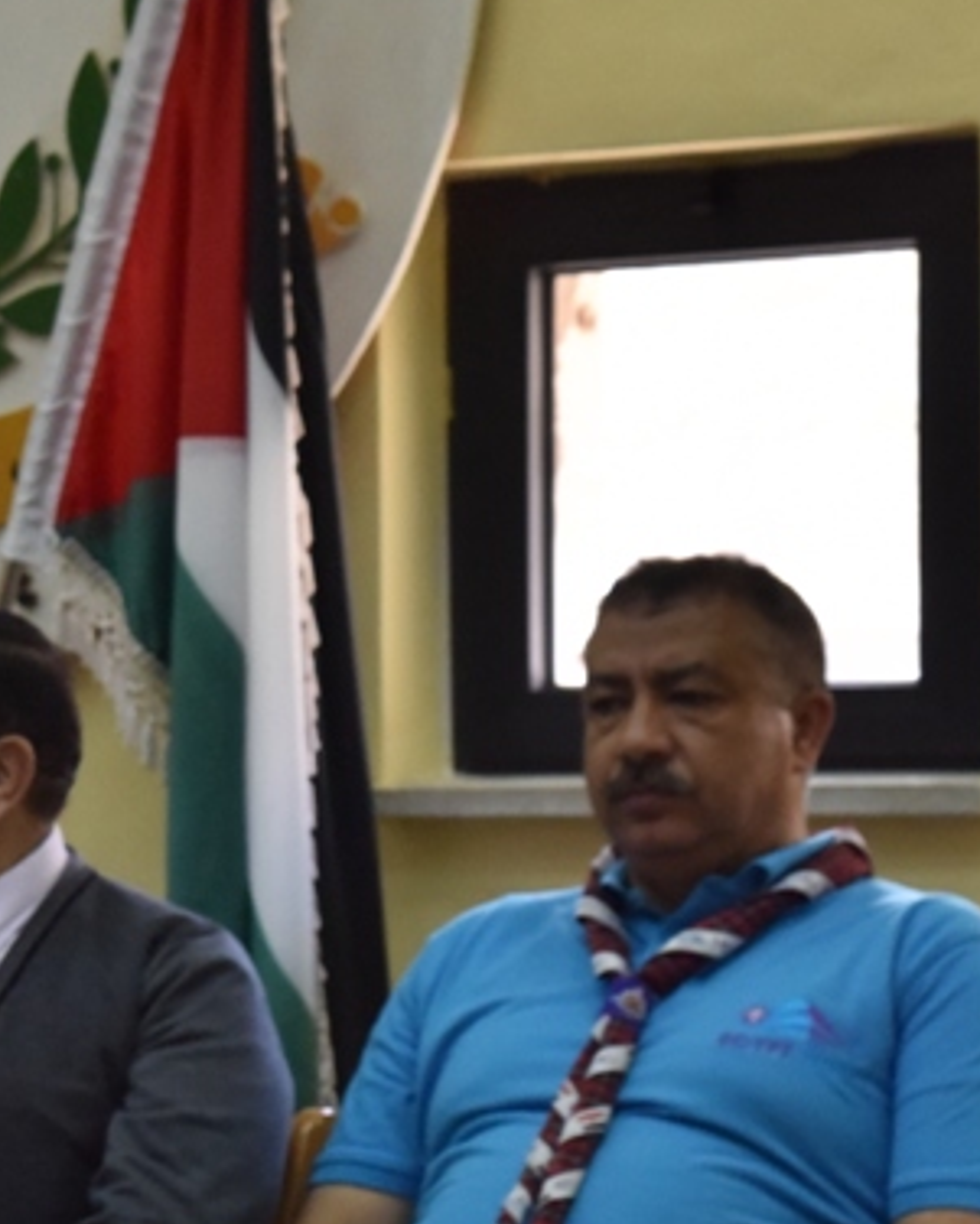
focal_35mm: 179
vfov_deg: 10.8
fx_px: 6487
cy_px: 698
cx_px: -547
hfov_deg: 8.4
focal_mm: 70
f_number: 8
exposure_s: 1/250
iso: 2500
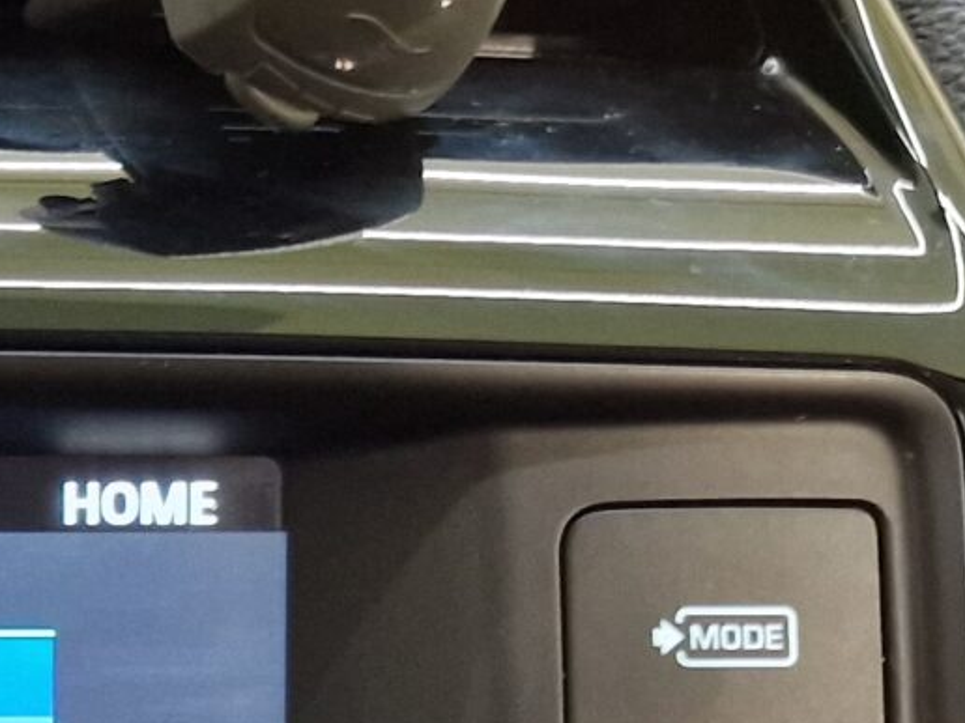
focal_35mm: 114
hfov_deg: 15.2
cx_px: -718
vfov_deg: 12.6
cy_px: 925
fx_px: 3178
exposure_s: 1/33
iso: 400
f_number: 1.8
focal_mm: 6.4
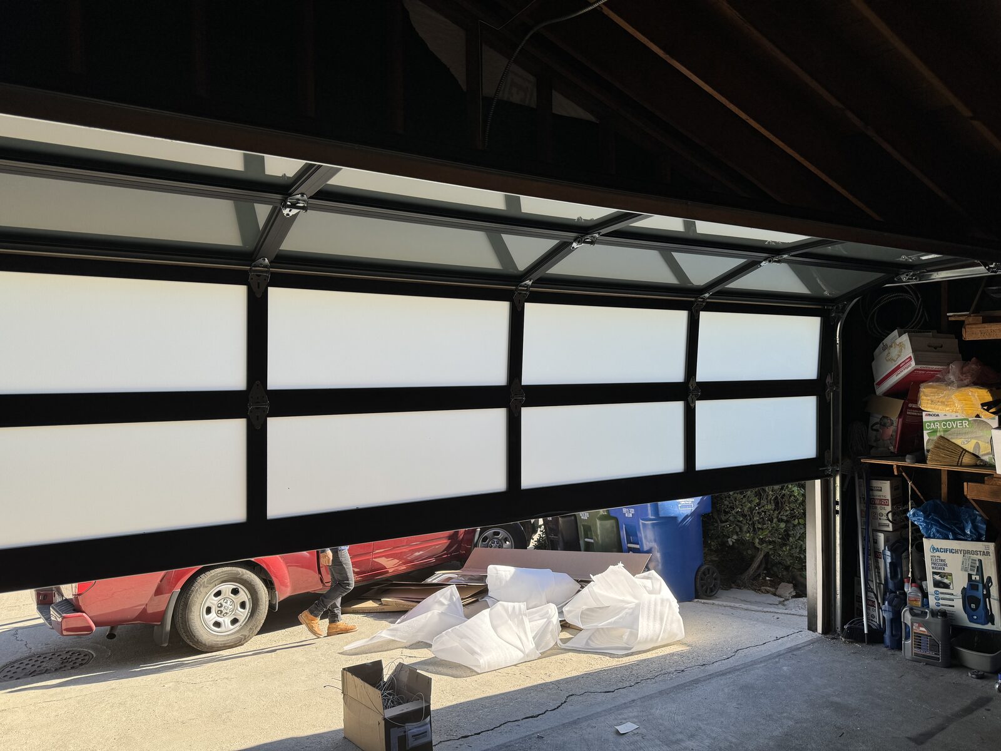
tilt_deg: -0.7
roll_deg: +0.2
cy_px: 376
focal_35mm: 24
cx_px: 500
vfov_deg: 56.8
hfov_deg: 71.6
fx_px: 694
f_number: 1.78
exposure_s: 1/842
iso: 80
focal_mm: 6.86
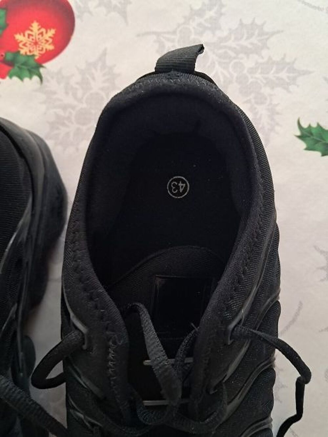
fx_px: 341
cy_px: 218
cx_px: 164
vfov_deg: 65.3
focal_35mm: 27
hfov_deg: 51.4
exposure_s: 1/50
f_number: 1.8
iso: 640
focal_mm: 4
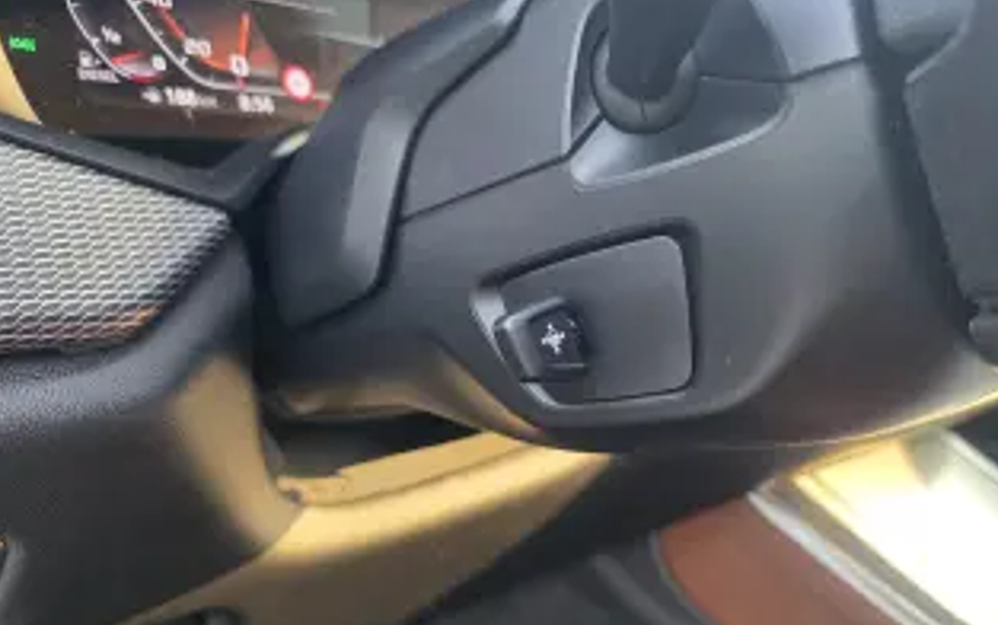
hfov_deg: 66.4
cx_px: 507
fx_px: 762
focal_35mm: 28
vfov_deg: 44.5
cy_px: 348
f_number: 1.7
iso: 200
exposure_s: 1/120
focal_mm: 6.3
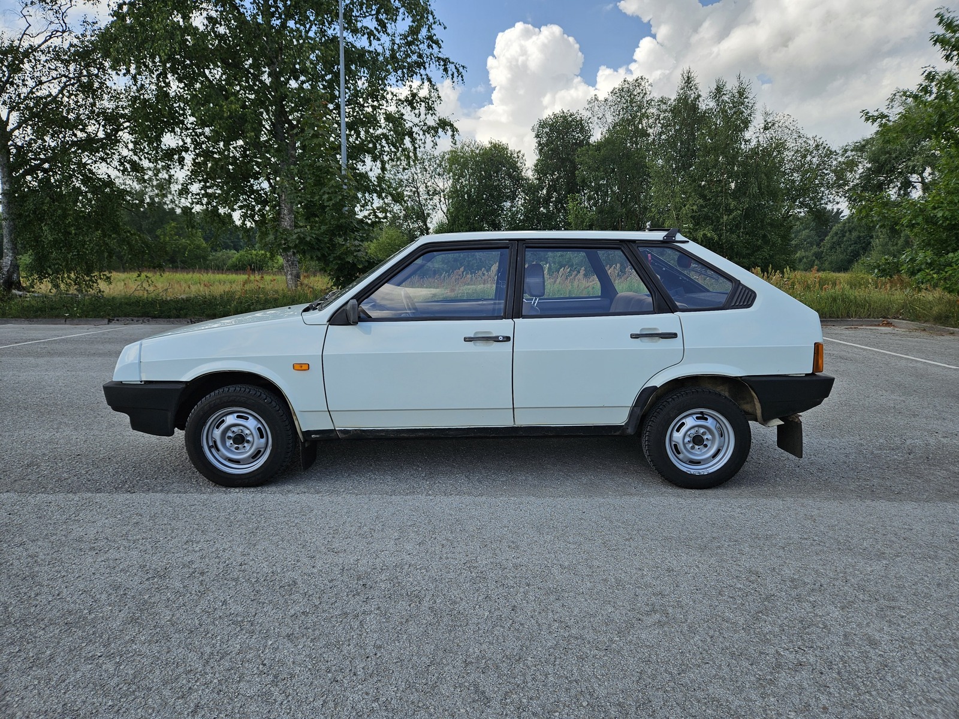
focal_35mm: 23
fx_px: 637
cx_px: 480
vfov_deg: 58.9
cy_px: 360
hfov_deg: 73.9
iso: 25
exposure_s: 1/1293
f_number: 1.8
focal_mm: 5.4
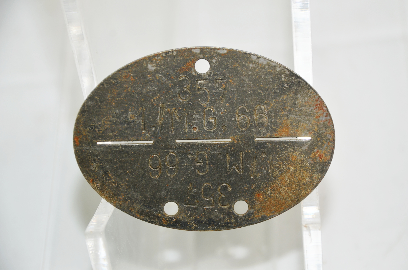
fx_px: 1612
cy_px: 135
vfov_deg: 9.6
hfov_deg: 14.4
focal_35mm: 142
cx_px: 204
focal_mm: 95
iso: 140
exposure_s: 1/250
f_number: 5.6
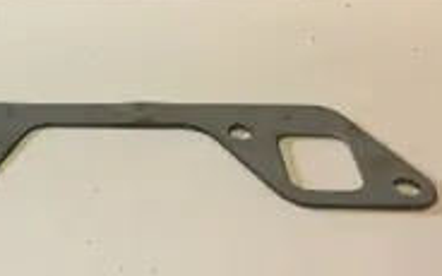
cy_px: 55
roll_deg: +2.1
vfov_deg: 16.2
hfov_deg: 23.6
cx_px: -89
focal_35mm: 80
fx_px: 964
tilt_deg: -39.0
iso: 250
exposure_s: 1/33
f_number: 2.2
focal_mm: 4.15
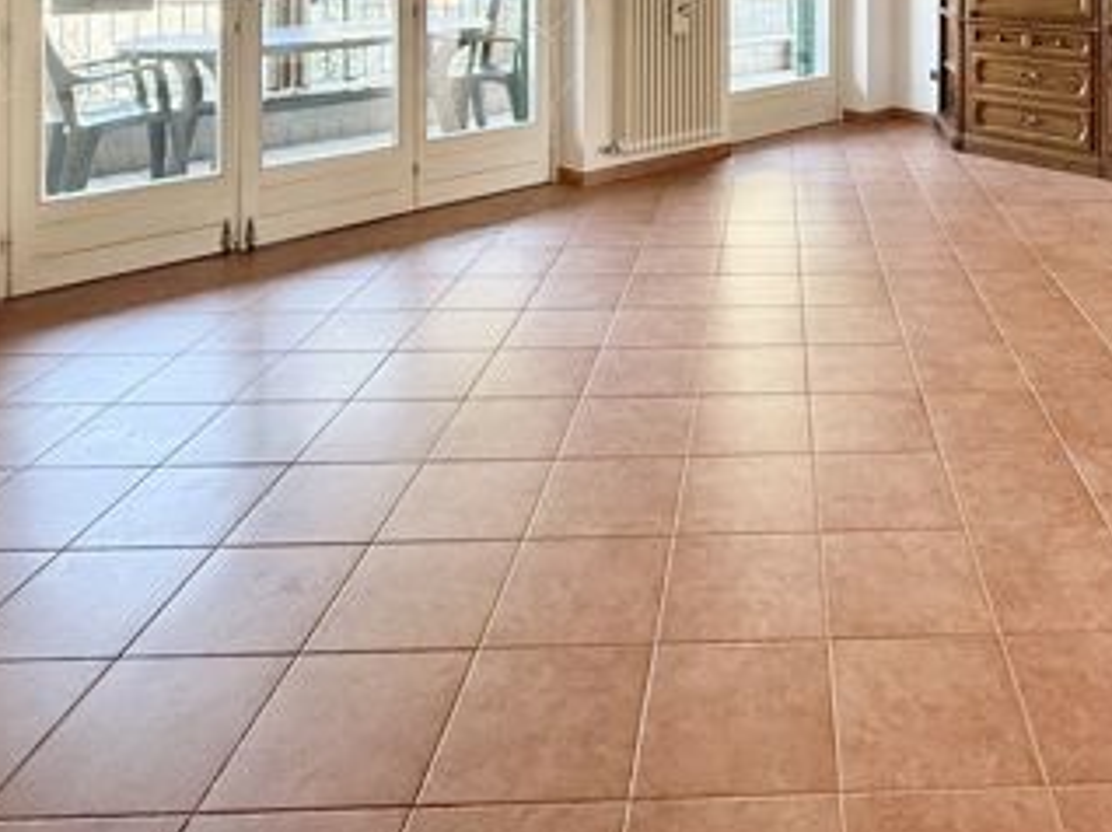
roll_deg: -0.3
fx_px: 995
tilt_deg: -0.6
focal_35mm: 31
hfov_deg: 55.8
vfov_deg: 38.3
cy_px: -66
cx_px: 820
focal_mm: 2.22
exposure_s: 1/99
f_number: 2.2
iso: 250
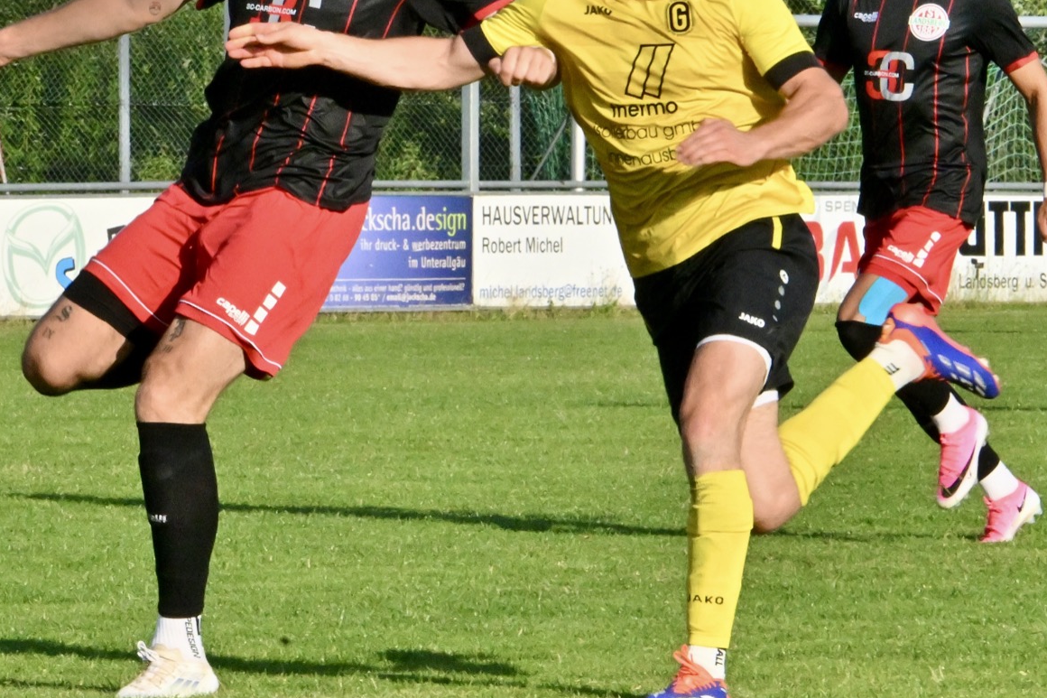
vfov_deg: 5.4
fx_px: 7444
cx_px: 363
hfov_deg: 8.0
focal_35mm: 256
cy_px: 222
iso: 3200
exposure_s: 1/1250
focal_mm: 165
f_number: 29
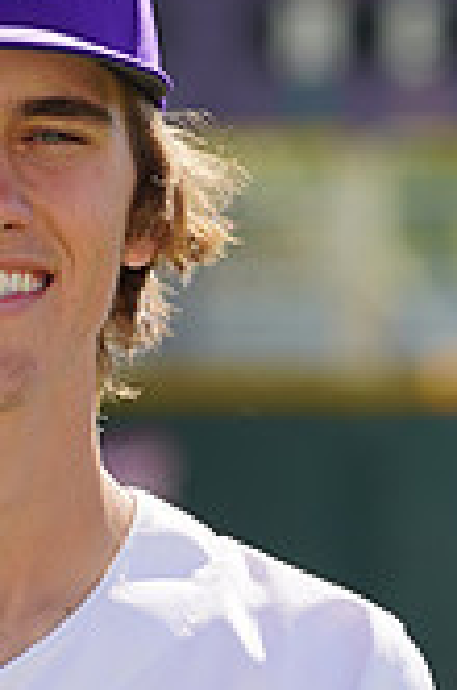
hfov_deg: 1.5
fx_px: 17724
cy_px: 877
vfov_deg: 2.2
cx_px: 4
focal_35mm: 927
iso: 100
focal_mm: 265
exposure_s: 1/250
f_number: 8
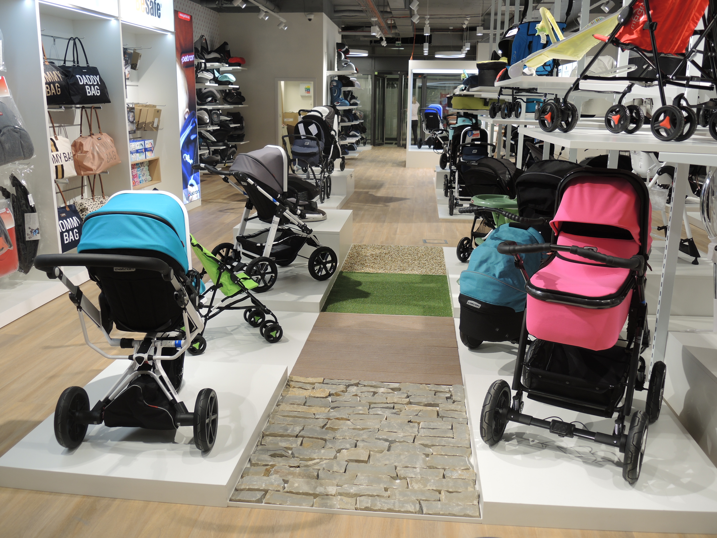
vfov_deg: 46.8
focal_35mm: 30
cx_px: 358
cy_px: 269
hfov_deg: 60.0
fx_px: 621
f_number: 2
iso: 80
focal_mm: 6.5
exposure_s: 1/50
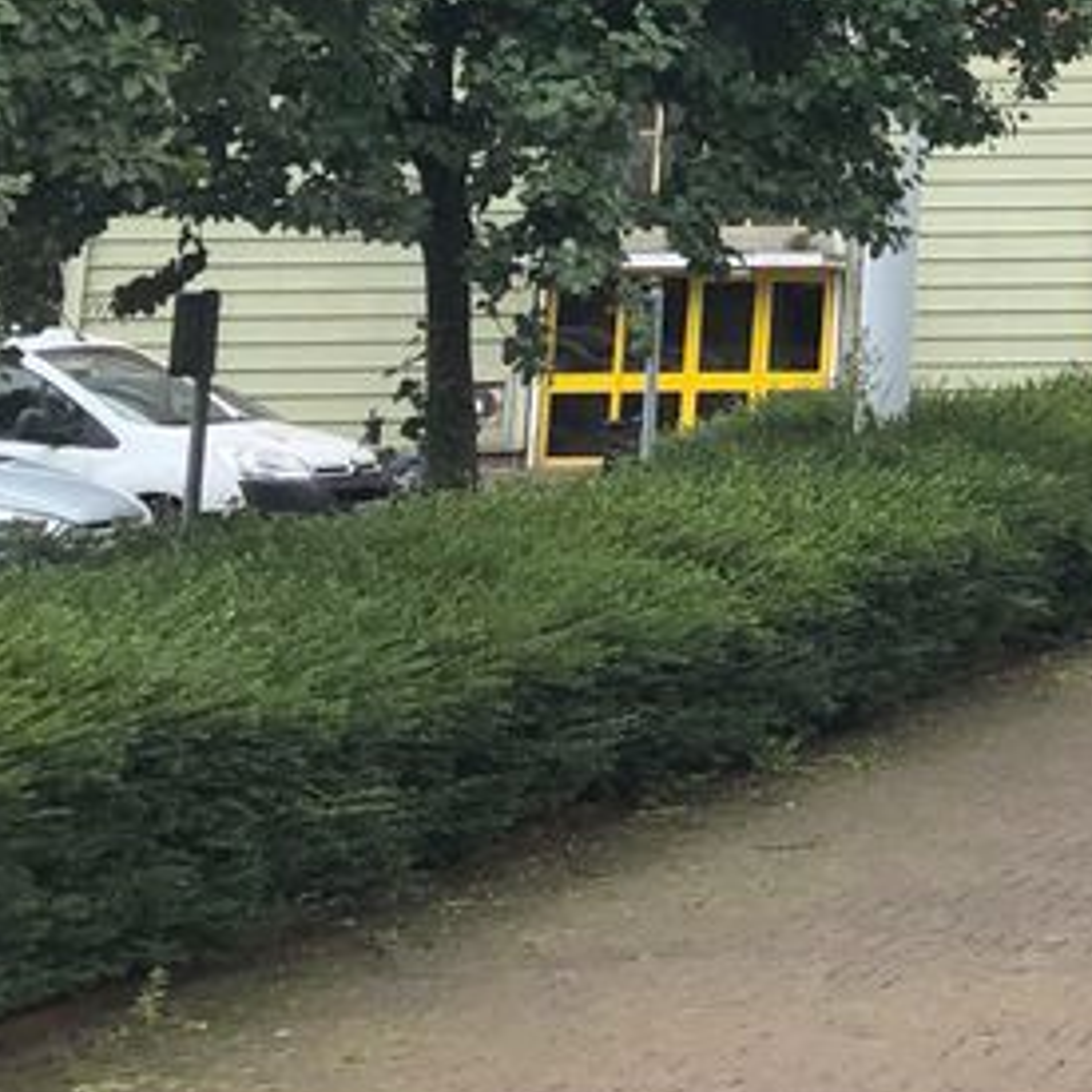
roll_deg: +1.1
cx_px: 2061
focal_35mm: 100
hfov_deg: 14.8
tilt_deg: +11.2
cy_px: -371
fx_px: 3569
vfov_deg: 16.4
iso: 20
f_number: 1.8
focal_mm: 3.99
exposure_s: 1/1312
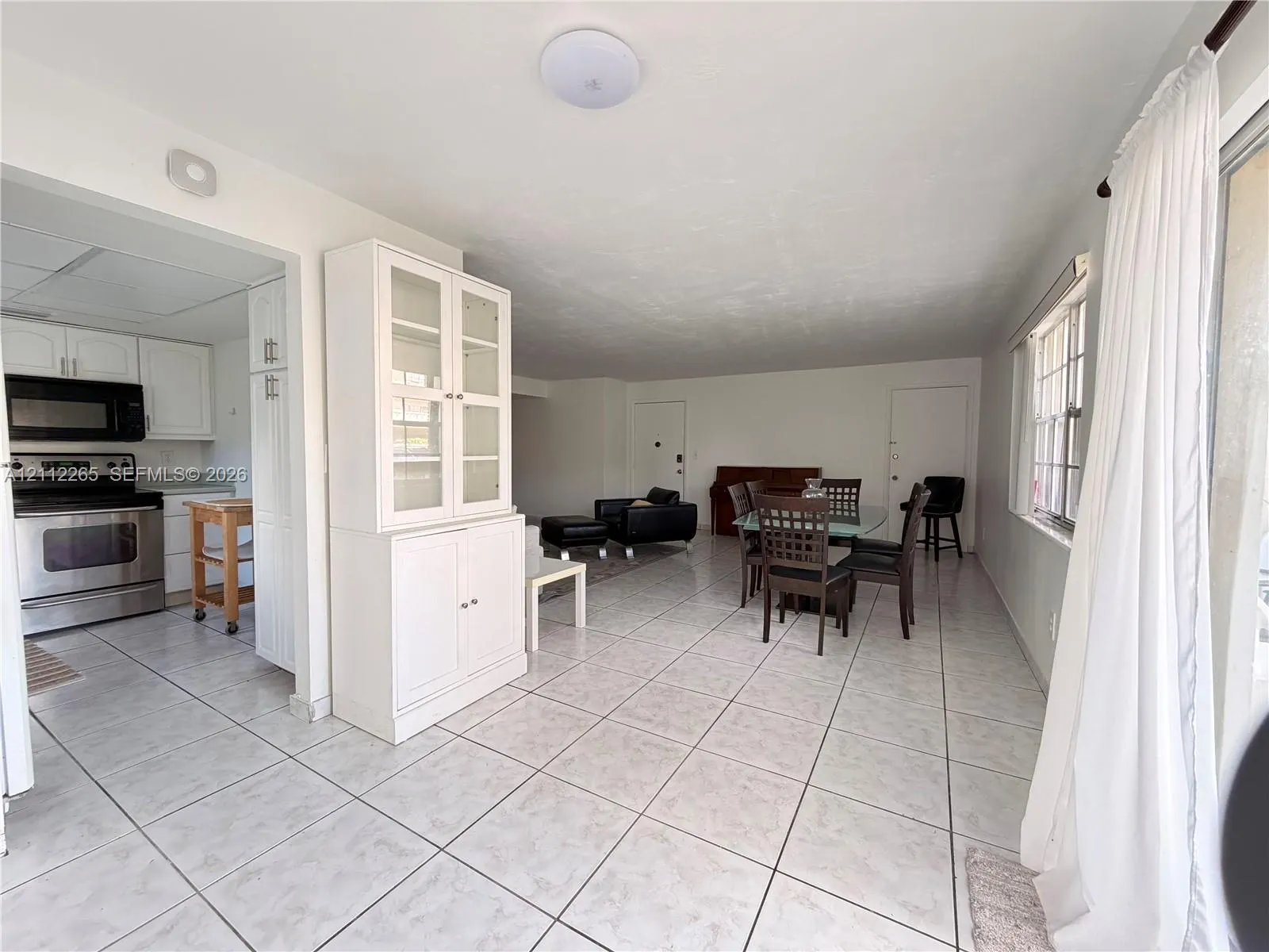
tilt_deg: -3.1
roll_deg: -0.2
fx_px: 513
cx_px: 634
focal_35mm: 14
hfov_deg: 102.1
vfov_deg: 85.7
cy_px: 476
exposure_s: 1/80
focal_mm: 2.22
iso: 320
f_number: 2.2
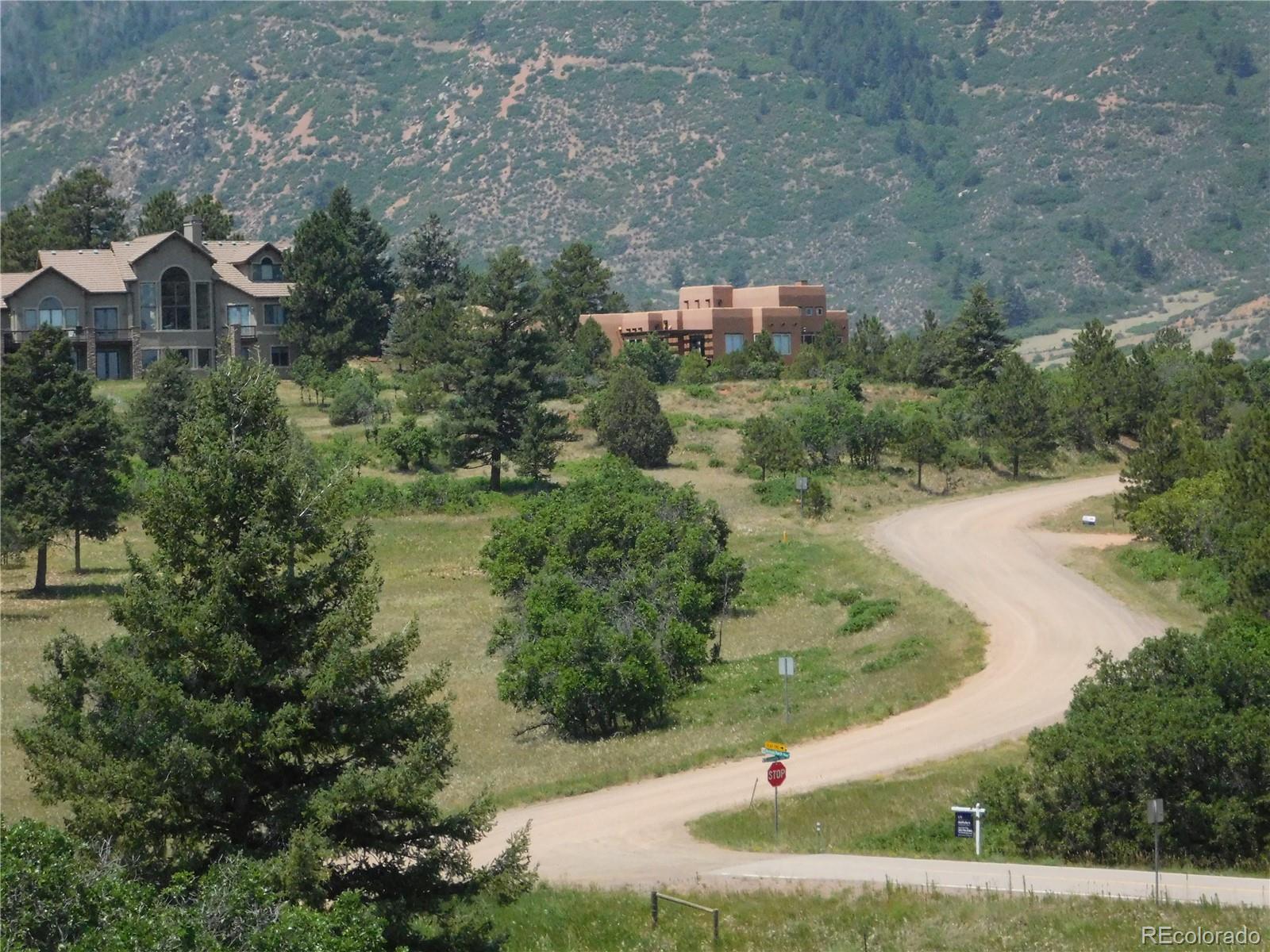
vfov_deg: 10.0
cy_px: 476
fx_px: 5430
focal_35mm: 148
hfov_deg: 13.3
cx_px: 635
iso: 800
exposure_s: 1/800
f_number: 10.2
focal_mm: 26.3
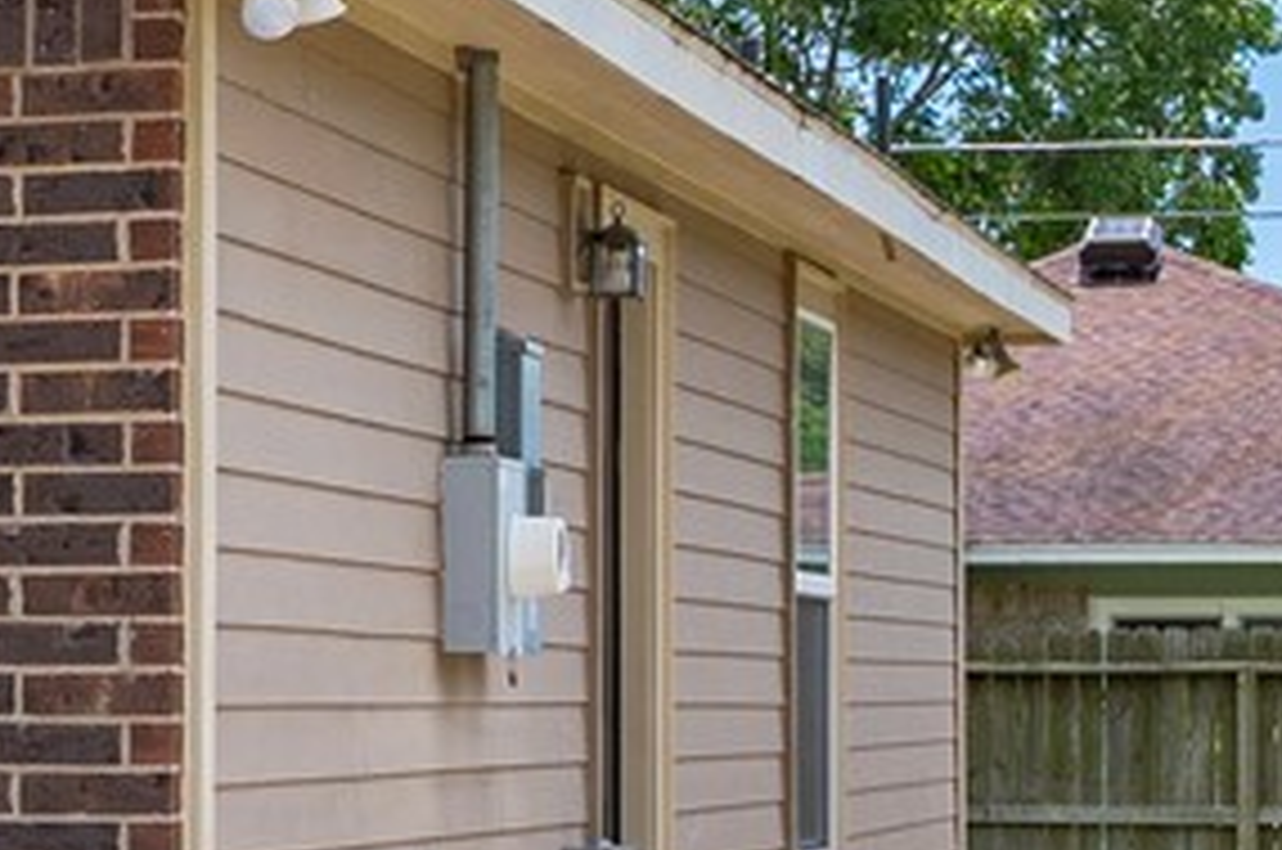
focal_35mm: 168
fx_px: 5973
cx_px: -1286
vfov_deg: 8.1
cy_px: 706
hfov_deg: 11.1
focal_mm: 22
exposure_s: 1/200
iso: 125
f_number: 11
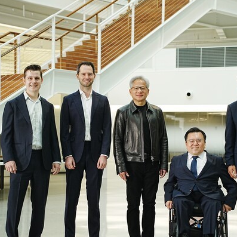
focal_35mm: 90
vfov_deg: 19.3
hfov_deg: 19.3
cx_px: 134
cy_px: 118
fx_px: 697
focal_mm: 70
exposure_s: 1/100
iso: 1000
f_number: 4
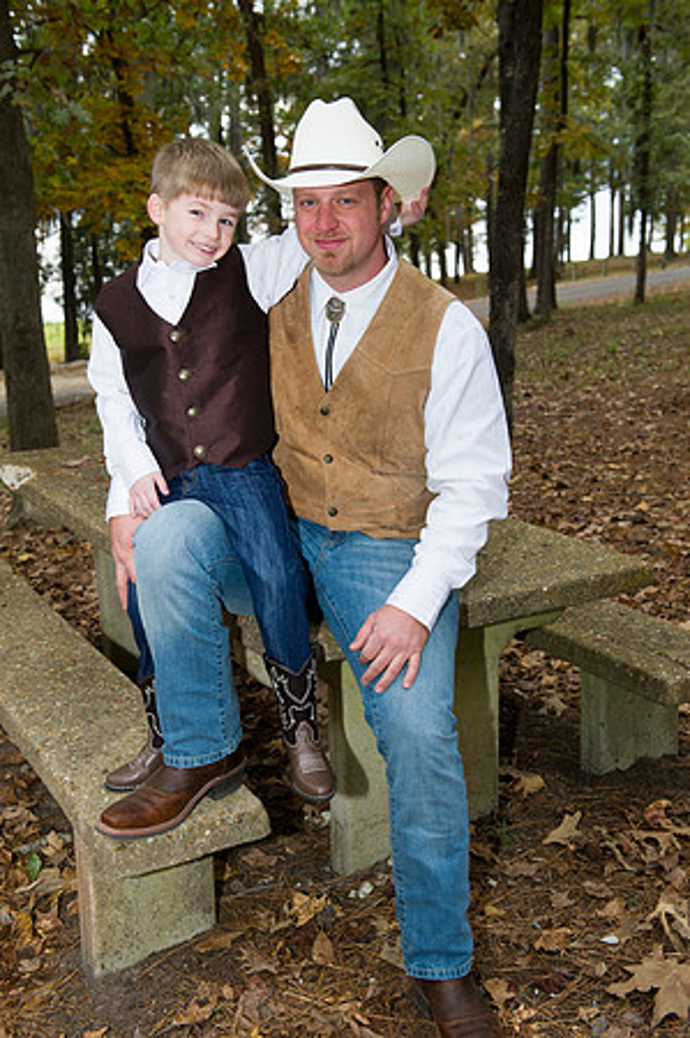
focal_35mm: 42
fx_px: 1210
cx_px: 345
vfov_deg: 46.4
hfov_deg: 31.8
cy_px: 519
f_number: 5.6
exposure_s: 1/160
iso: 640
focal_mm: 42
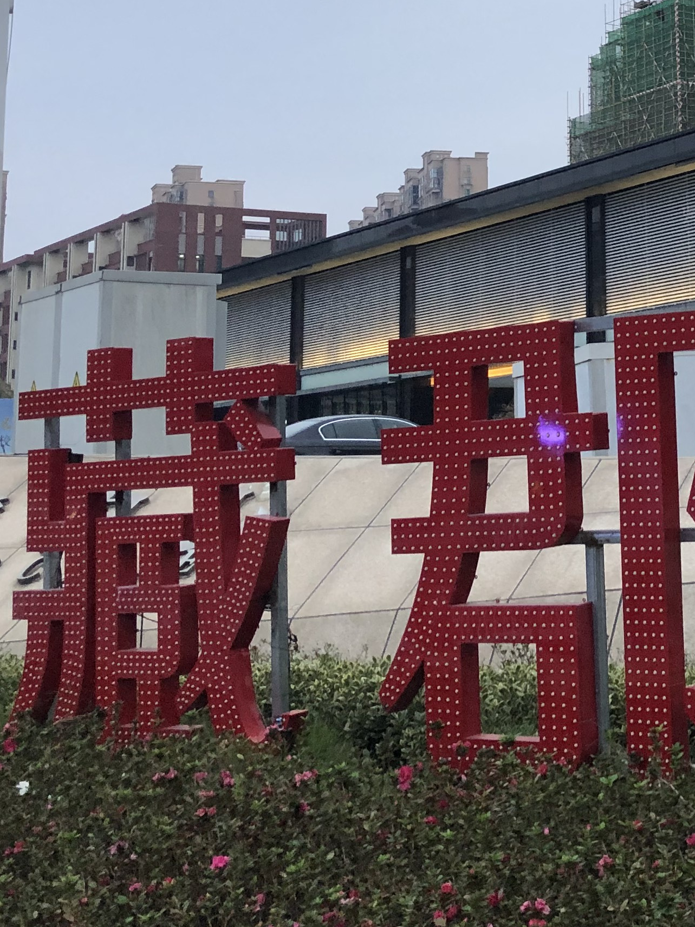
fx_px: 1767
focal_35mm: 66
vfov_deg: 28.5
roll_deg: +0.4
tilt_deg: +10.3
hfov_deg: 21.2
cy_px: 142
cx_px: 754
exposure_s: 1/33
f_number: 1.8
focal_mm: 4
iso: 40
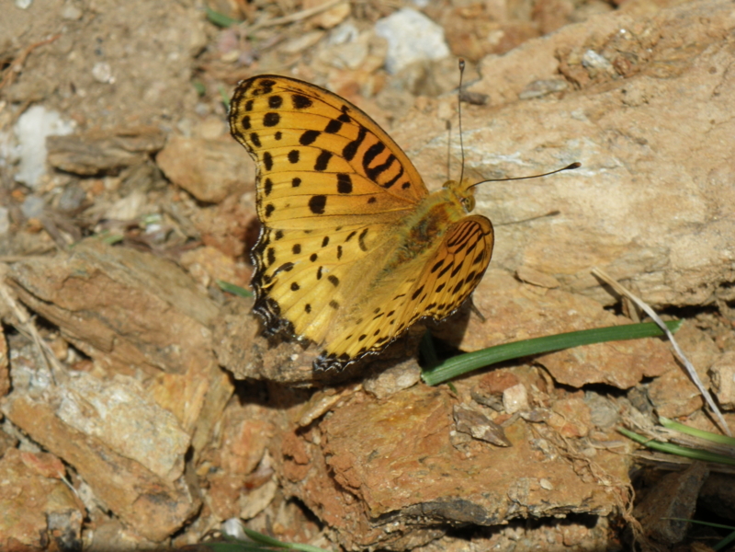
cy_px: 276
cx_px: 368
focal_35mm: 115
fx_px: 2442
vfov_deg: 12.9
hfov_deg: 17.1
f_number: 6.3
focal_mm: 20.6
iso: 80
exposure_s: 1/320
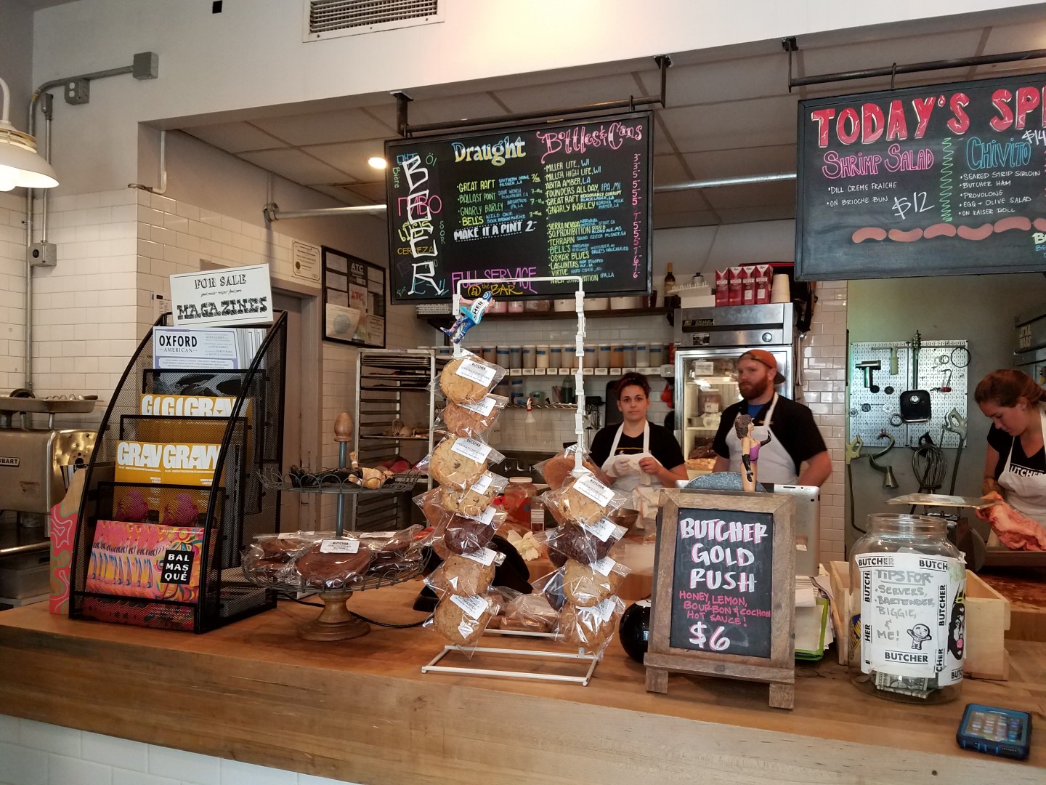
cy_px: 392
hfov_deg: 67.3
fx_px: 786
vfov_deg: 53.1
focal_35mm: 26
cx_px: 523
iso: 160
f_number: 1.7
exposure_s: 1/60
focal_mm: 4.2
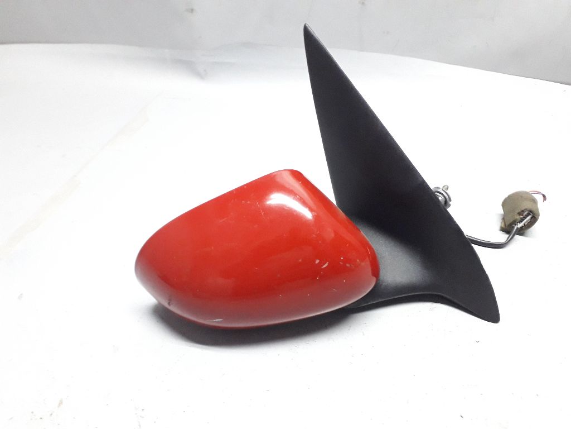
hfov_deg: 65.3
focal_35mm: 27
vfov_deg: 51.4
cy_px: 214
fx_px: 445
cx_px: 286
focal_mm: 3.6
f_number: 1.9
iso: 320
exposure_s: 1/25
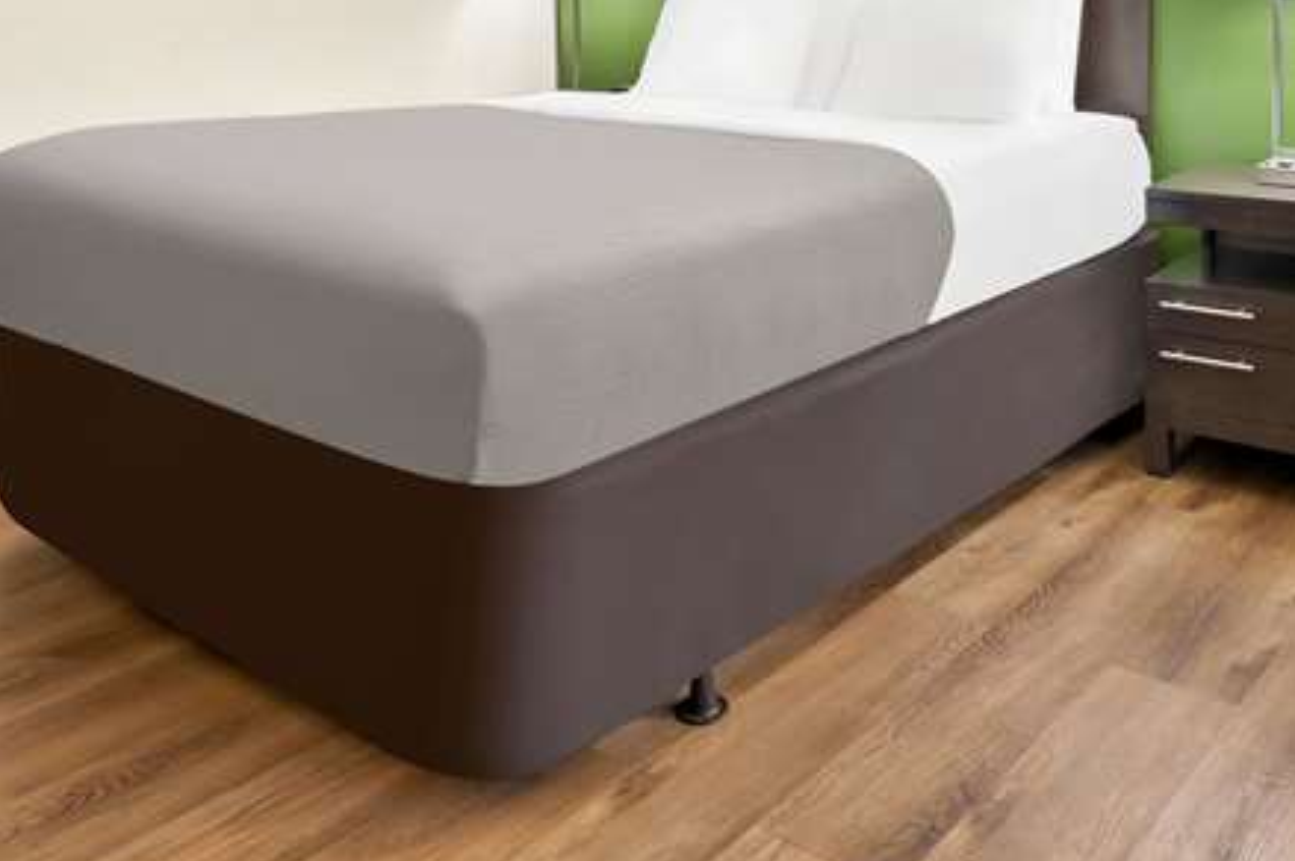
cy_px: -40
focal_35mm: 35
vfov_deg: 33.8
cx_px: 888
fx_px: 1258
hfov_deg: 53.1
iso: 200
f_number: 8
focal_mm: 15
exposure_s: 2
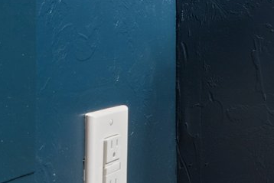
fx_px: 784
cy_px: 23
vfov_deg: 13.2
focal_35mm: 103
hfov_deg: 12.4
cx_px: 756
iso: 200
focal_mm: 18
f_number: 8
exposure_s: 1/2
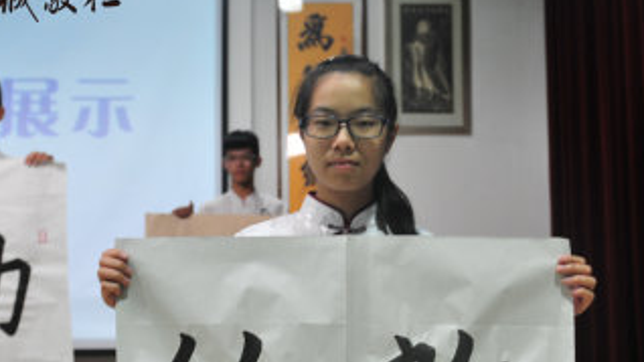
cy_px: 286
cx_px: 344
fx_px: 991
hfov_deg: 36.0
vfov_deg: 20.5
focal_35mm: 58
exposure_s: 1/60
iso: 500
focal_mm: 24
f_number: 4
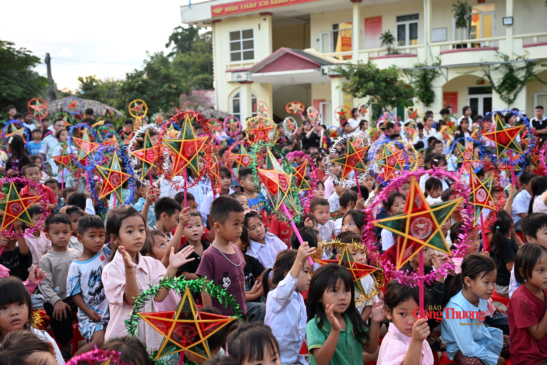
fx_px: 638
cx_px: 274
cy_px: 182
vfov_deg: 31.9
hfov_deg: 46.4
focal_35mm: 42
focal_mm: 42
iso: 1250
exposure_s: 1/100
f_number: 5
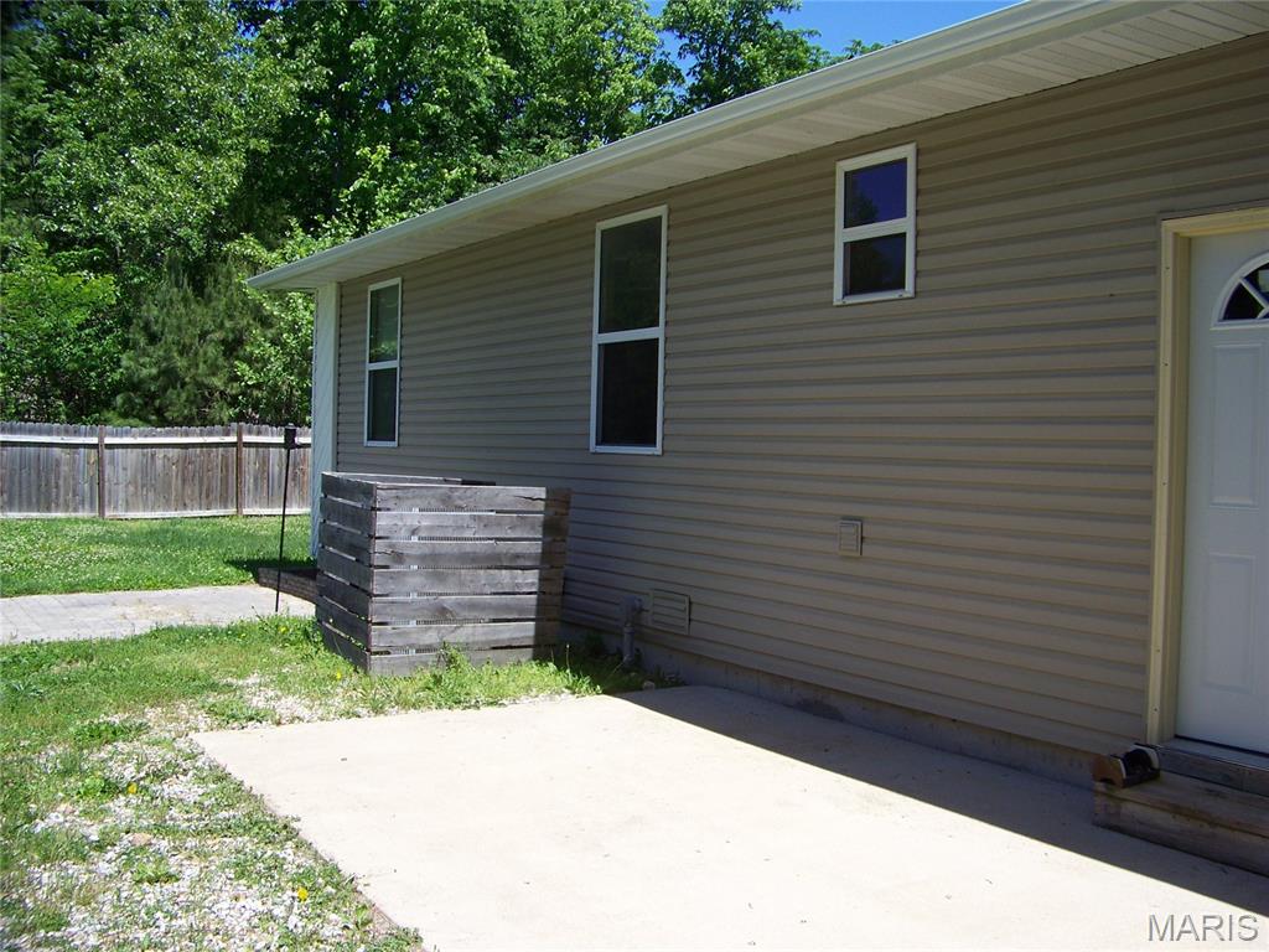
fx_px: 1320
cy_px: 476
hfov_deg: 51.4
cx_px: 634
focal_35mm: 36
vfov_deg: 39.7
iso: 64
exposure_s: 1/640
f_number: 2.8
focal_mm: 5.85
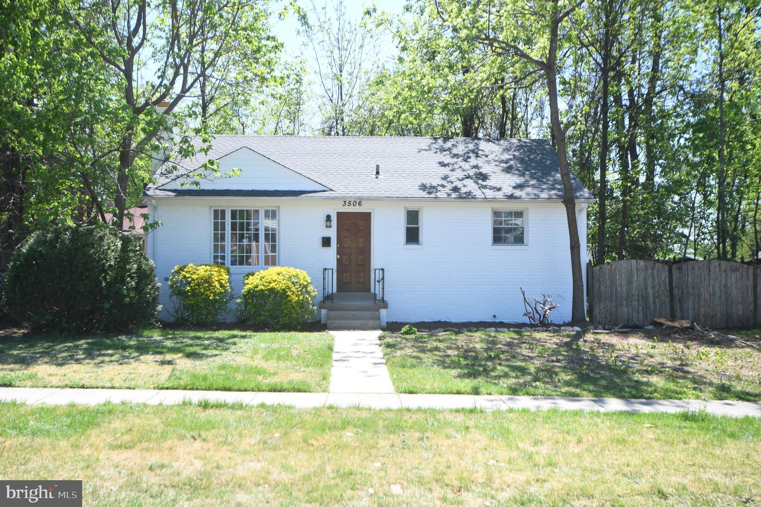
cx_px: 380
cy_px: 254
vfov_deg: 36.8
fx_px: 761
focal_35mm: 36
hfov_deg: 53.2
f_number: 9
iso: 200
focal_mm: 24
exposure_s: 1/160
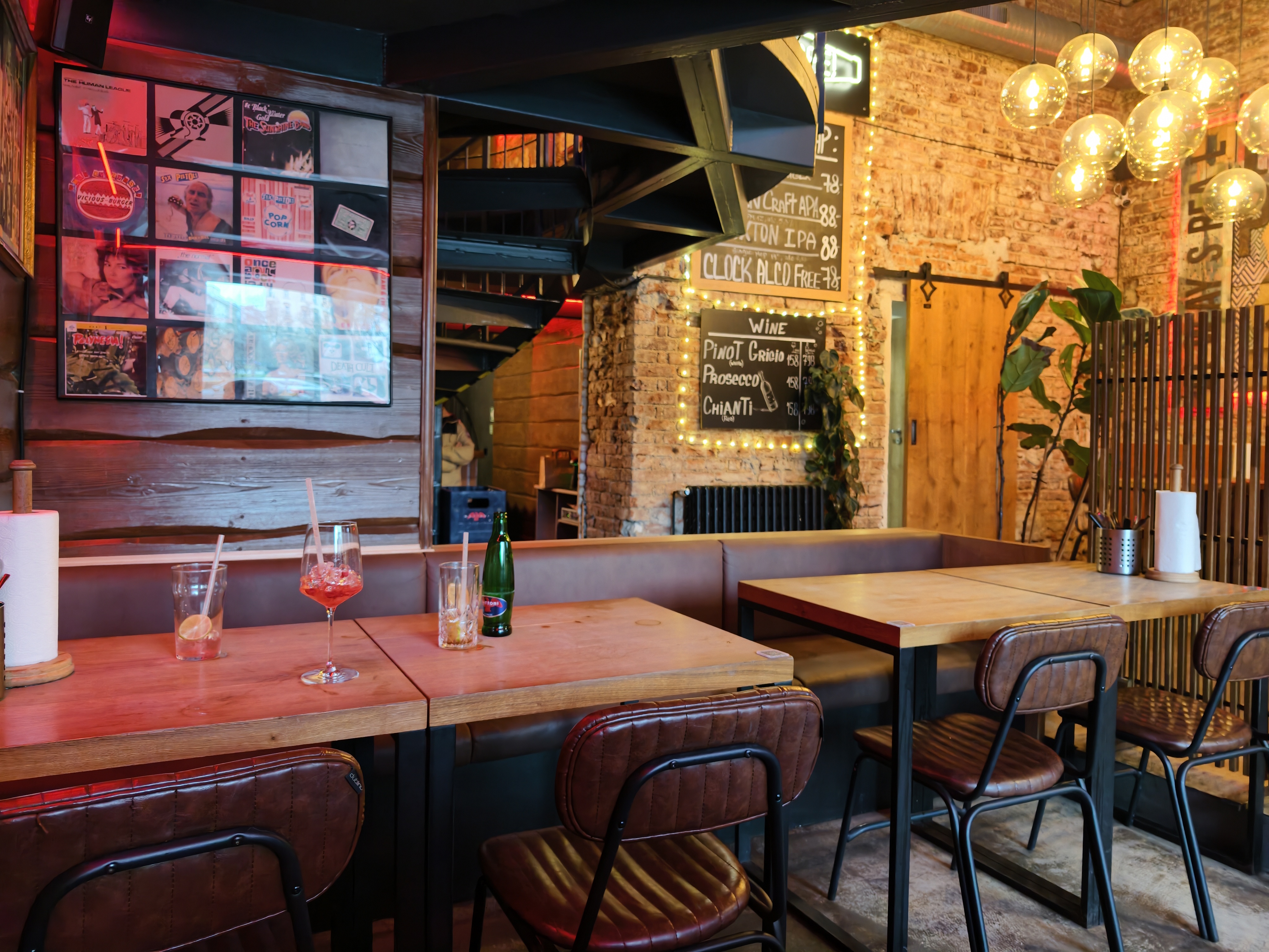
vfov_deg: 56.8
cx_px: 634
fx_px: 880
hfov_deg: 71.6
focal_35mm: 24
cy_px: 476
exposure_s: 1/33.3
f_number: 1.57
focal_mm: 7
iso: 245
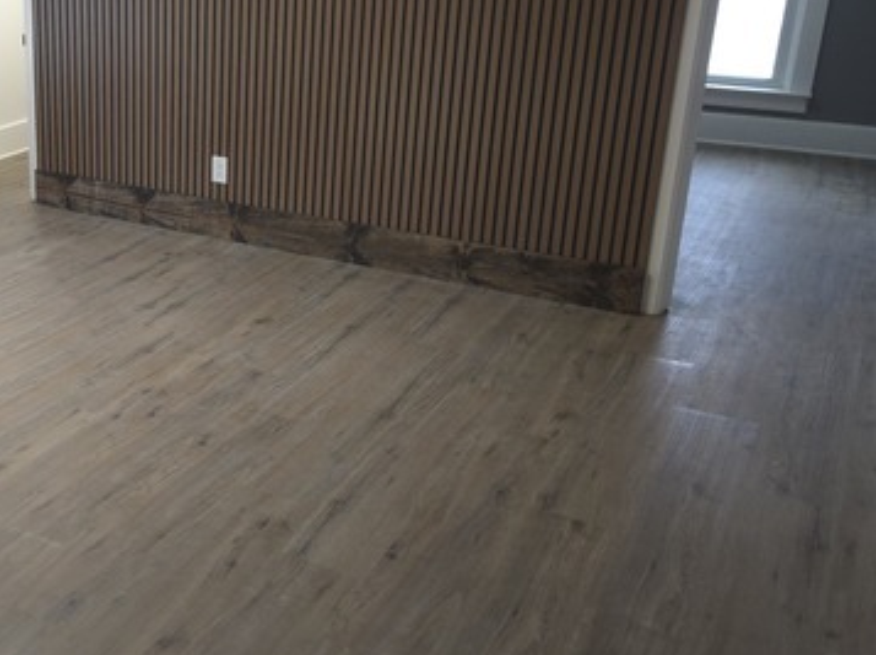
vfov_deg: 33.4
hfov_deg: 40.9
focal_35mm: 43
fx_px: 1087
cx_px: 109
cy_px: 240
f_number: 1.8
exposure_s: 1/60
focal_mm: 5.4
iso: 160
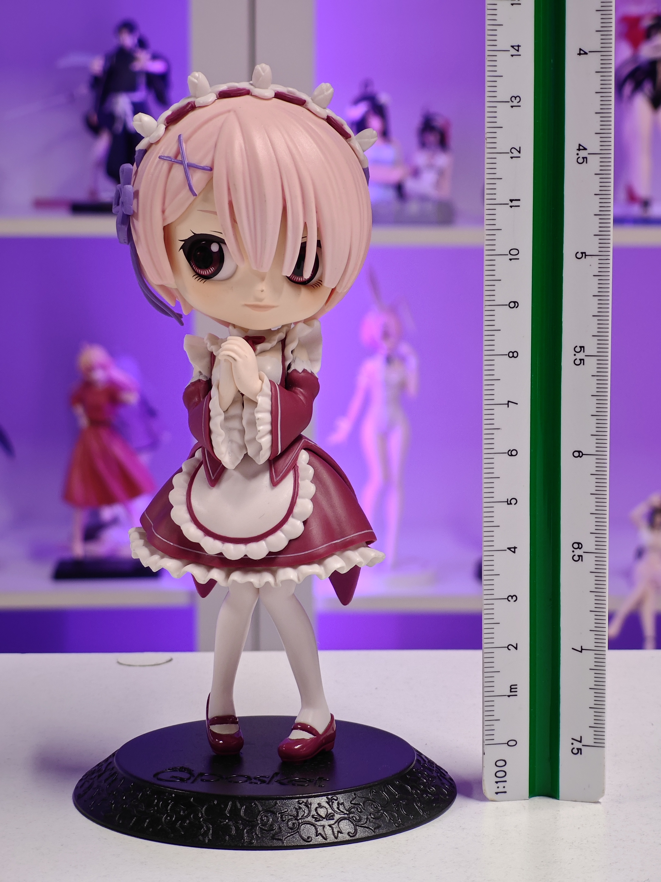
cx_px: 330
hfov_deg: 18.4
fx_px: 2037
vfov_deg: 24.4
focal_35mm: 80
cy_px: 441
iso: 400
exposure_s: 1/21
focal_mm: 7.48
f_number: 2.4
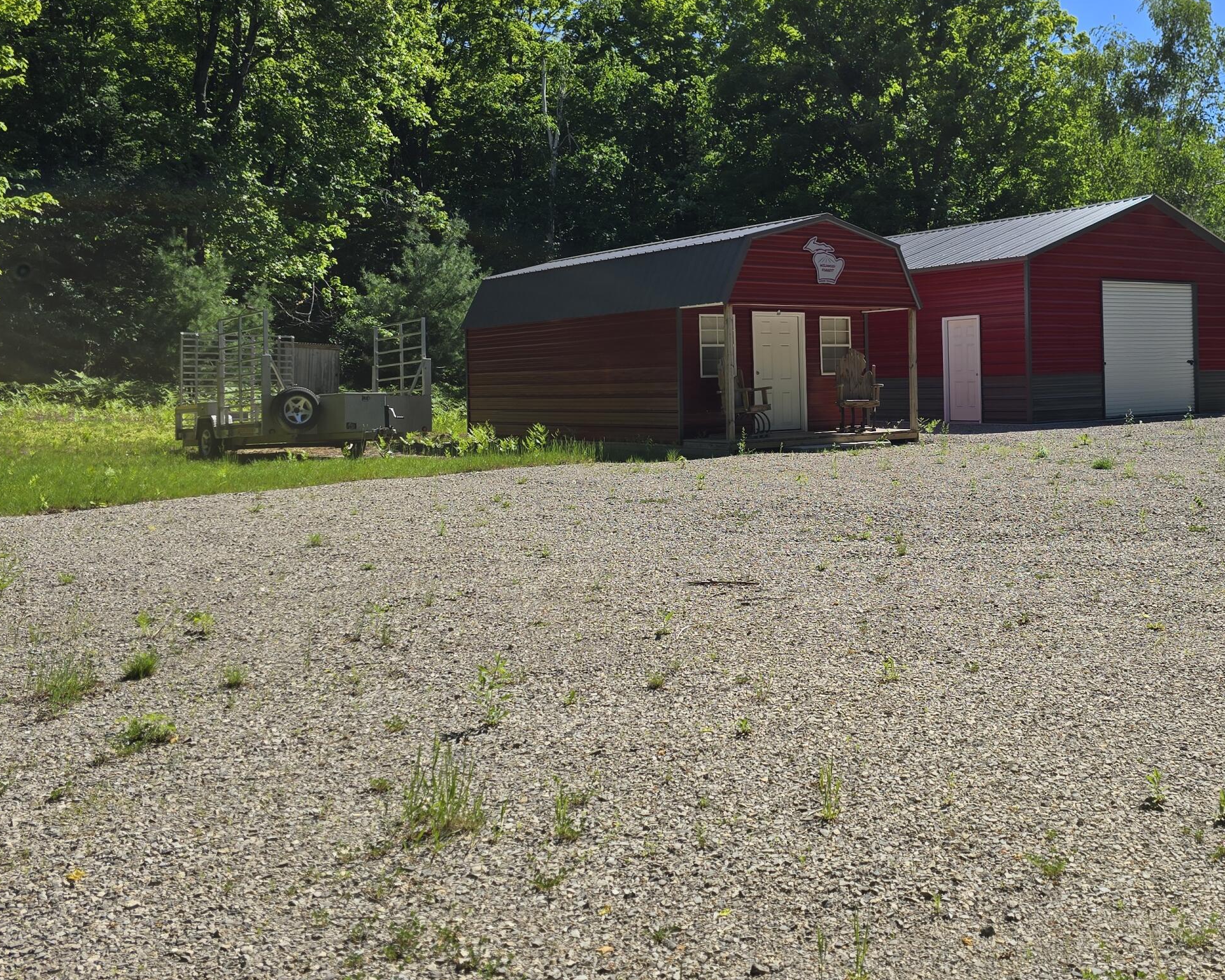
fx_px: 1269
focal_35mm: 35
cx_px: 836
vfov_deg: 41.8
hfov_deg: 50.4
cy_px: 351
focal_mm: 6.3
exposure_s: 1/861
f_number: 1.7
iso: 12
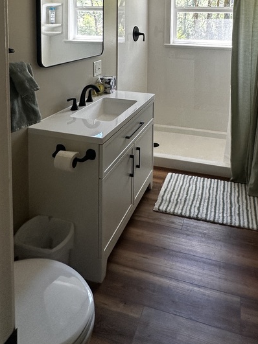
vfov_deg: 57.2
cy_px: 41
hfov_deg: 50.5
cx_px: 170
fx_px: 268
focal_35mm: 27
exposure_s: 1/99
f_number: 2.2
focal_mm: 2.22
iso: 100
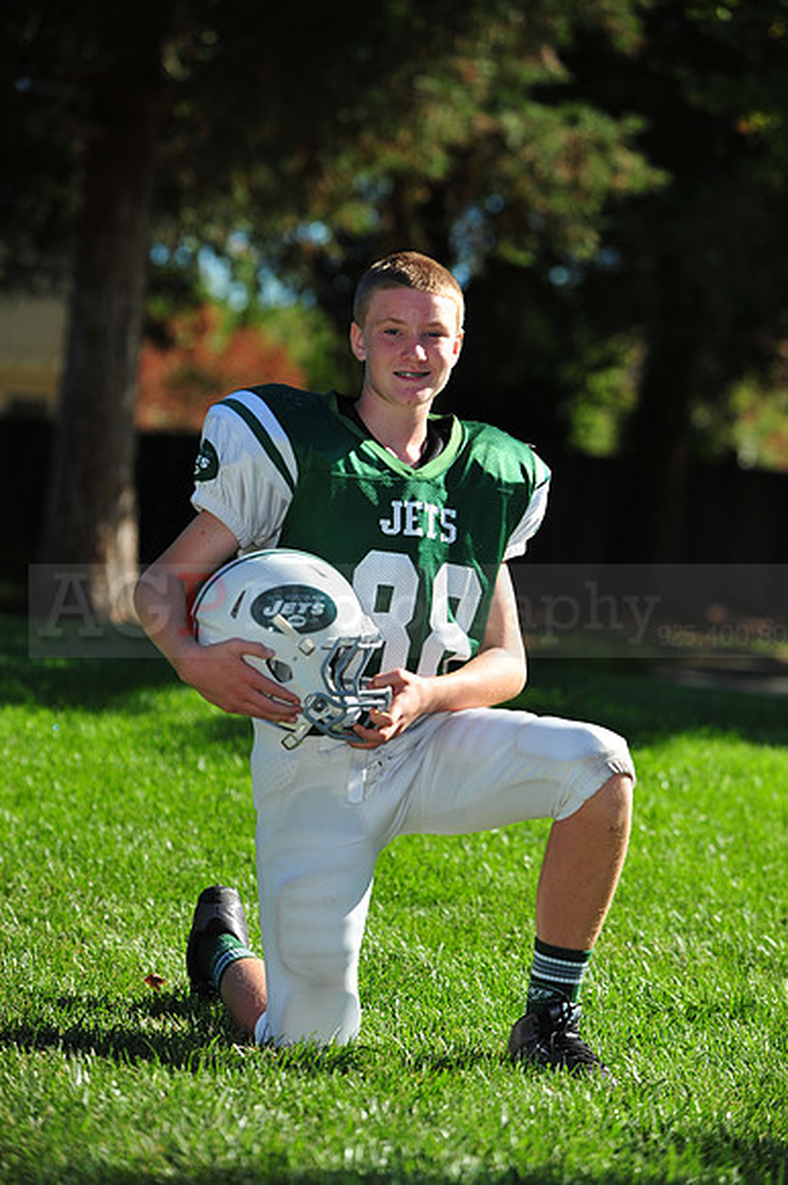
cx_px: 394
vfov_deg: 15.2
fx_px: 4437
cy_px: 592
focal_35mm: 135
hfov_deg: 10.1
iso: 400
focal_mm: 135
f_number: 4.5
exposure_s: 1/2500
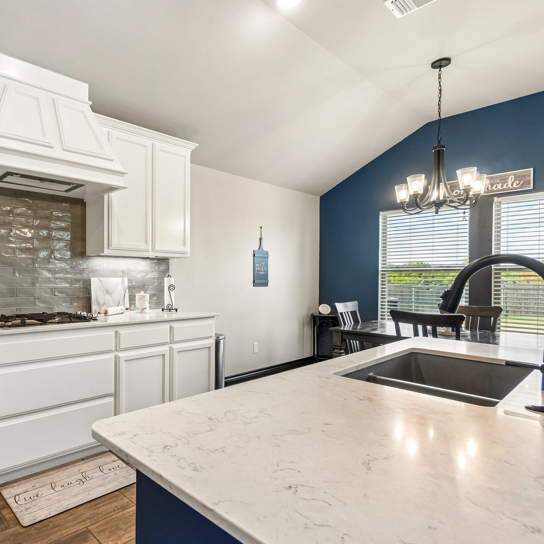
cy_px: 279
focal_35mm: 20
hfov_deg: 70.2
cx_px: 140
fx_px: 356
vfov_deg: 74.8
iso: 200
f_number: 6.3
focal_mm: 10
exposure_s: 1/60
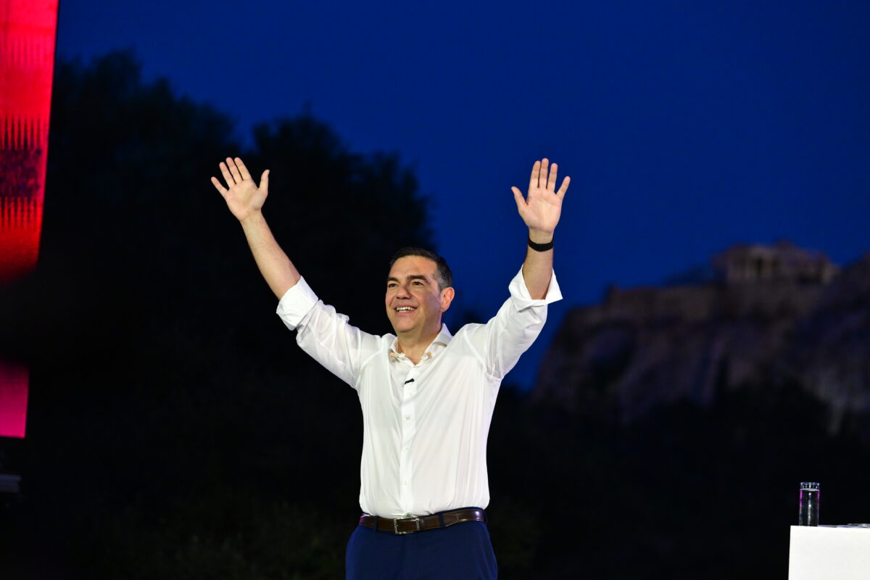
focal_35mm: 140
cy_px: 290
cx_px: 435
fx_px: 3383
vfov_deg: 9.8
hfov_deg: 14.7
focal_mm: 140
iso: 5000
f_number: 4
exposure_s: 1/640
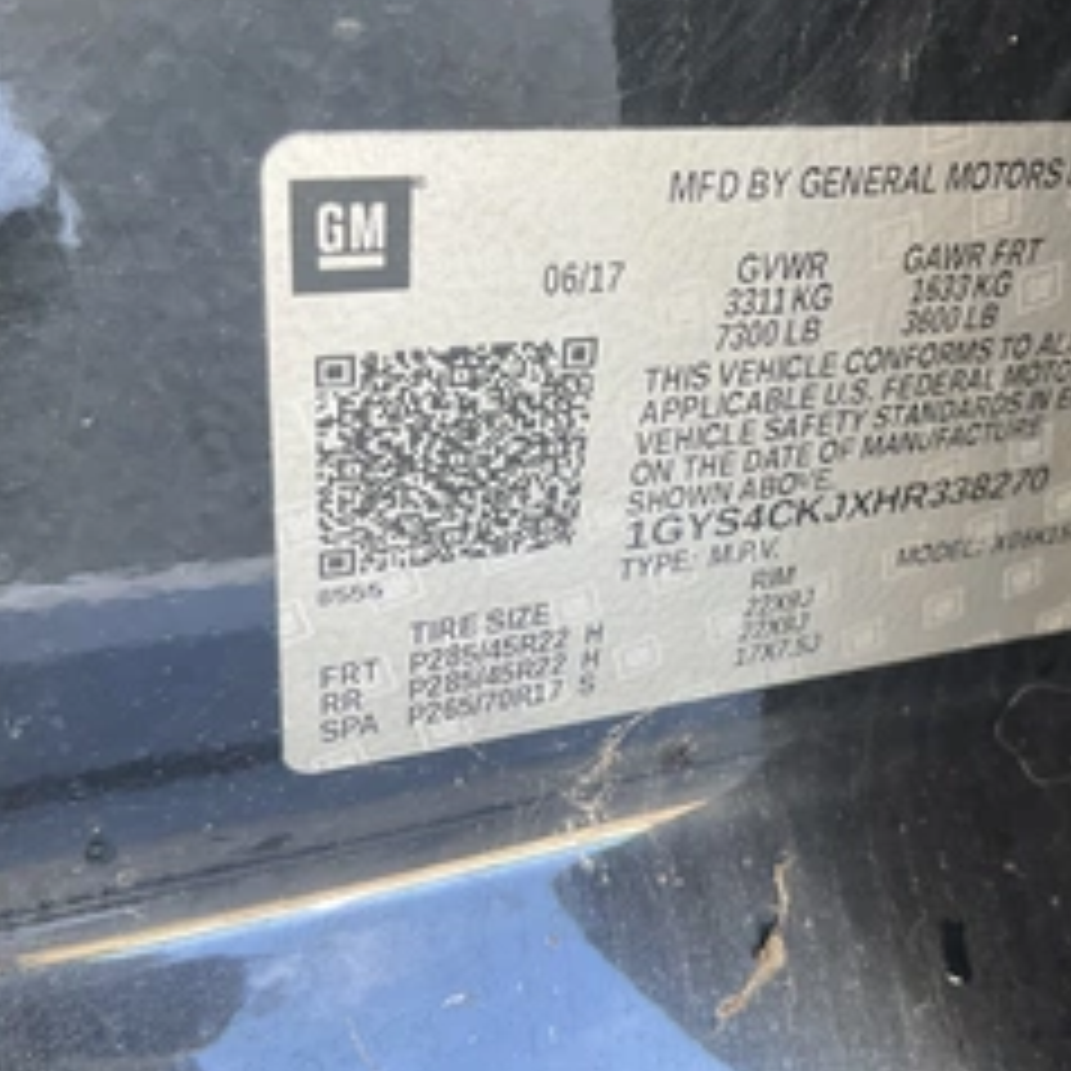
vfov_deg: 39.2
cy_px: 531
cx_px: 801
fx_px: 1505
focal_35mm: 43
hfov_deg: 38.2
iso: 80
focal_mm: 3
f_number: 1.8
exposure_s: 1/60
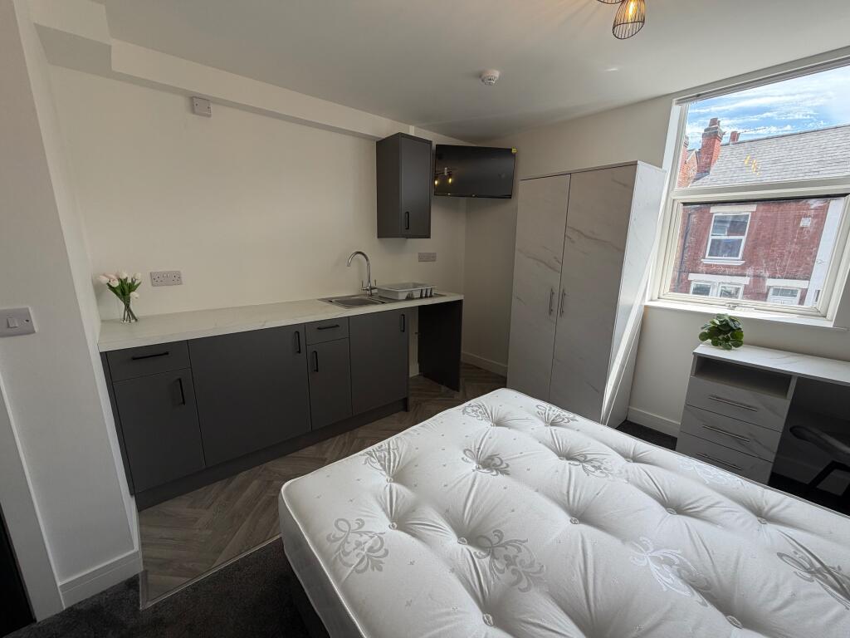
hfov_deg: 102.1
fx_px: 344
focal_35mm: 14
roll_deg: -0.4
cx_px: 425
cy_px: 319
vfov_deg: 85.7
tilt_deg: -13.2
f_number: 2.2
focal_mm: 2.22
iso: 40
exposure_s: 1/131
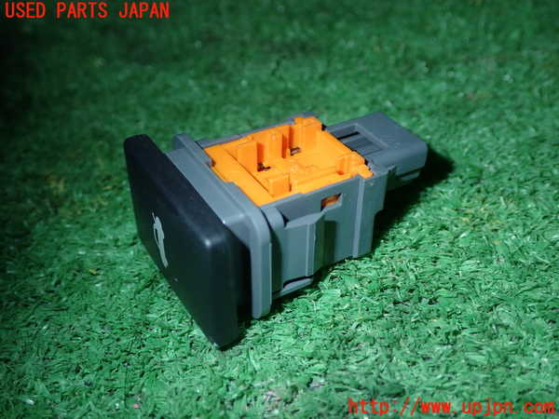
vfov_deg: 35.1
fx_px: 662
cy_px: 210
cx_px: 280
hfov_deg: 45.8
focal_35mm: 41
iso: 200
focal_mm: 7.31
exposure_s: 1/40
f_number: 8
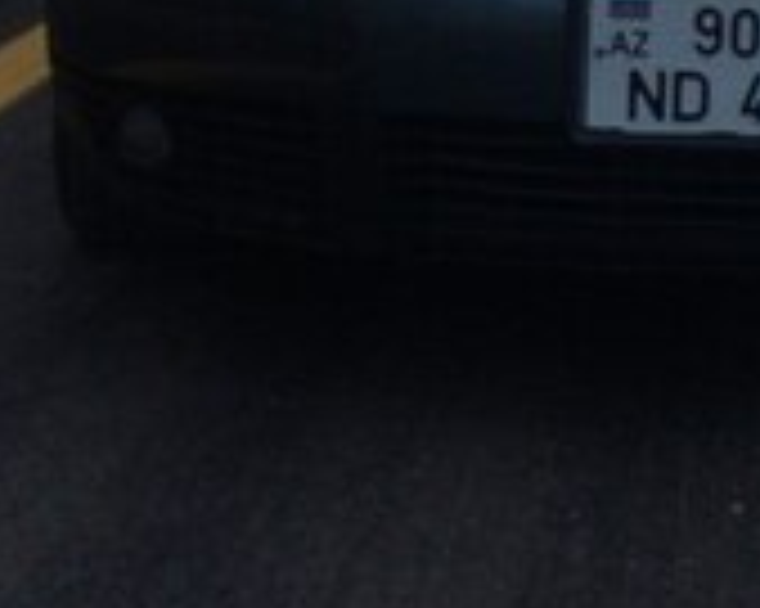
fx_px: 1866
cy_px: -347
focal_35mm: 83
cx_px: 711
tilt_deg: -1.5
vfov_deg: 16.6
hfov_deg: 22.4
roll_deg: +0.1
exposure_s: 1/1001
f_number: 2.2
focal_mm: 4.15
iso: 32
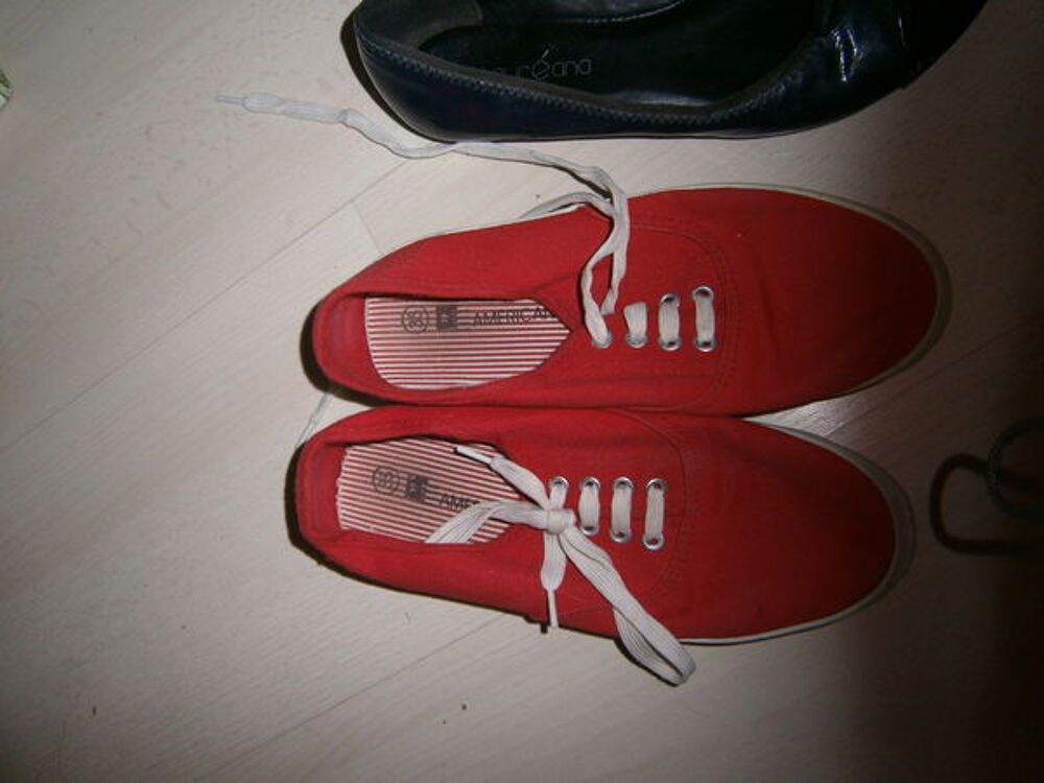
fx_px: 784
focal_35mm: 26
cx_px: 522
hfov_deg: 67.3
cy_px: 392
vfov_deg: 53.1
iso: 125
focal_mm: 4.7
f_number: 2.8
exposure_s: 1/30
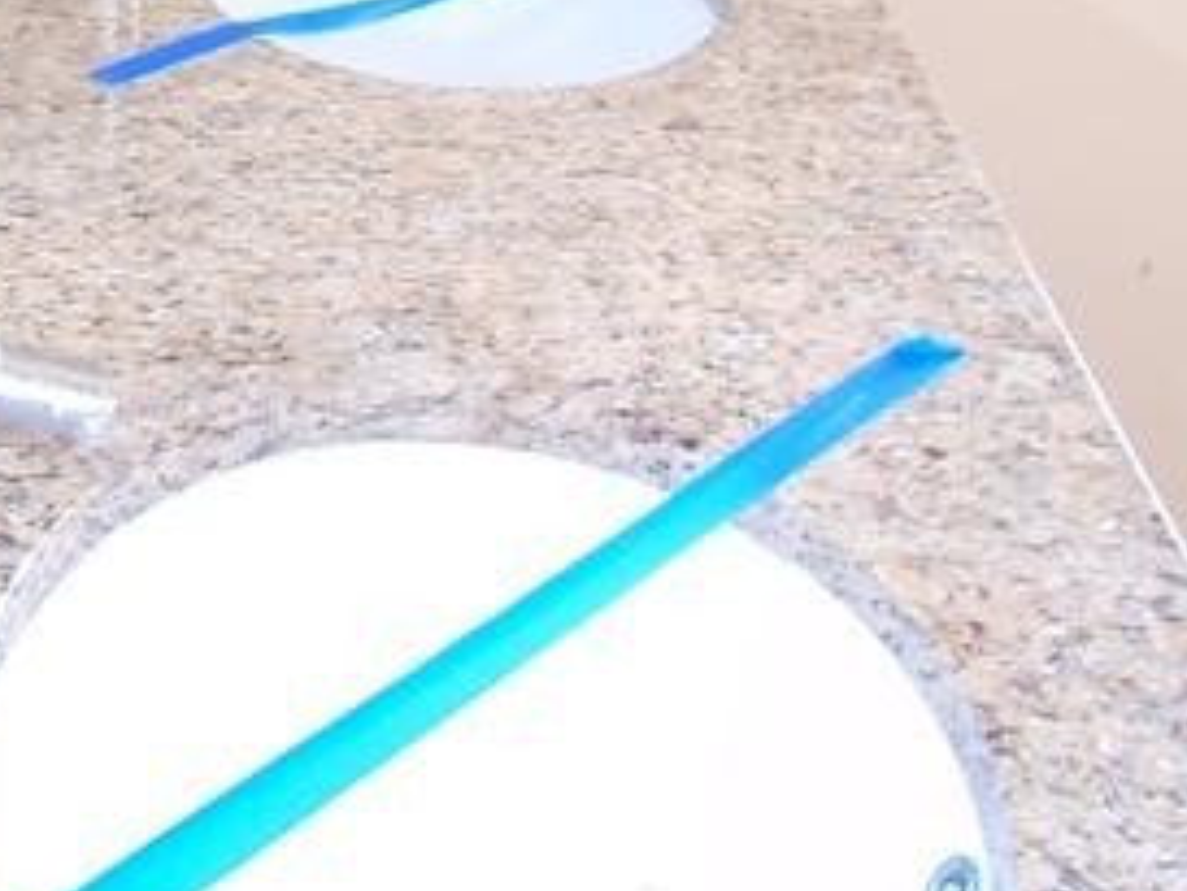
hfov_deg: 30.8
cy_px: 187
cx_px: 217
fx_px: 2093
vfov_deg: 23.7
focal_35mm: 61
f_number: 3.2
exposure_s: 1/30
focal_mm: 4.6
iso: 400
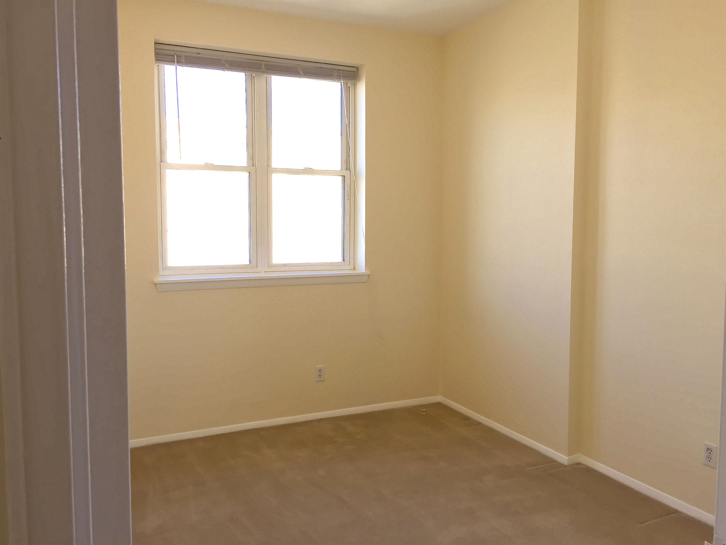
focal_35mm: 29
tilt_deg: -4.0
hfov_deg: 61.7
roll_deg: -1.0
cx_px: 363
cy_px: 272
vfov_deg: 48.2
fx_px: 608
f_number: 2.2
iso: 32
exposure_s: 1/125
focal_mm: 4.15
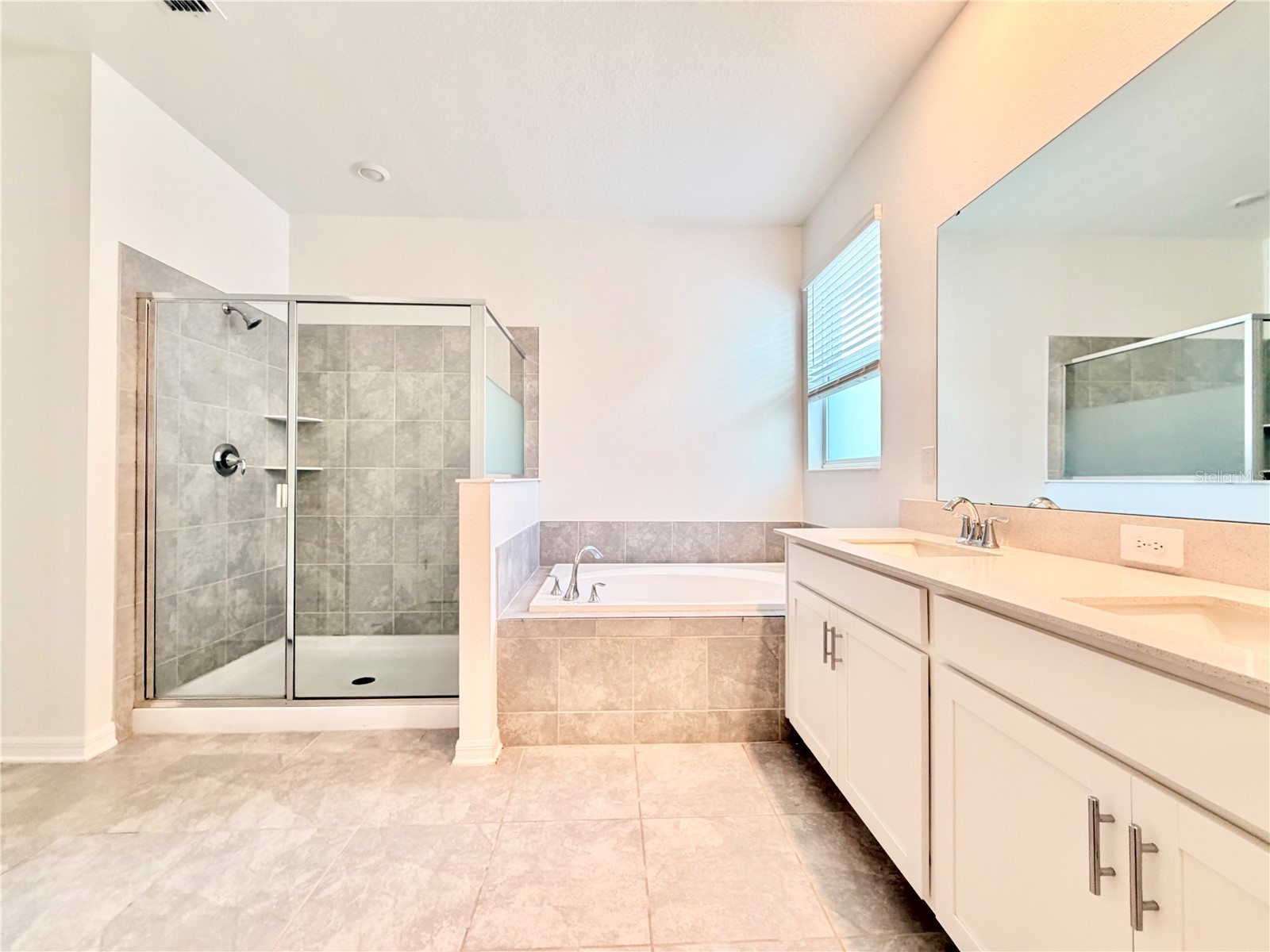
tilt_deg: -0.4
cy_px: 476
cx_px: 635
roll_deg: -0.3
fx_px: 514
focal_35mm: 14
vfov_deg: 85.7
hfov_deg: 102.1
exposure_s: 1/60
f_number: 2.2
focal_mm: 2.22
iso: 250
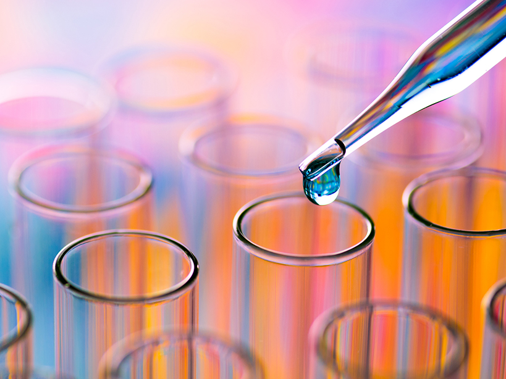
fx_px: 2163
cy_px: 179
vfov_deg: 10.0
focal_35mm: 148
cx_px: 194
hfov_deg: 13.3
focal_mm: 105
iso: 250
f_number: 5.6
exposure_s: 1/100
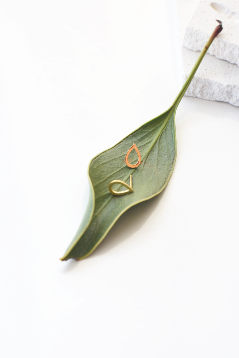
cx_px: 120
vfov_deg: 27.0
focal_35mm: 75
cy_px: 179
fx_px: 747
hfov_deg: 18.2
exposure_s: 1/80
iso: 125
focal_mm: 50
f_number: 7.1
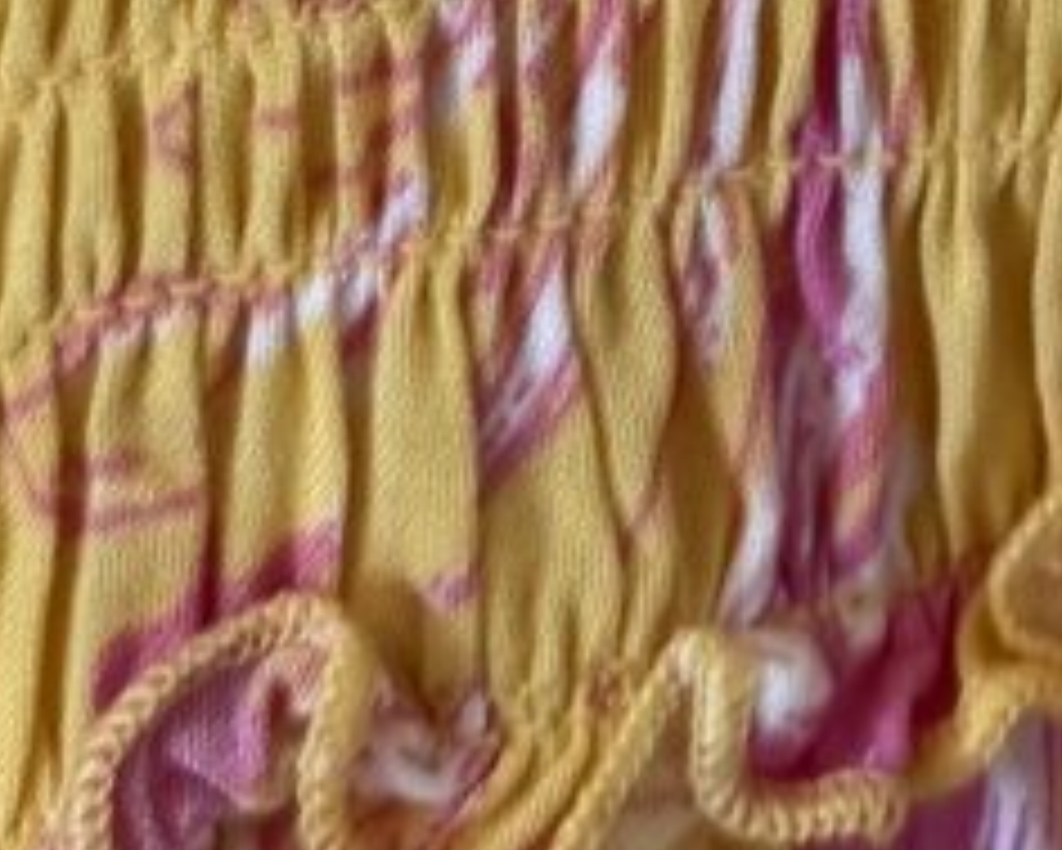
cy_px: -2388
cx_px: 1494
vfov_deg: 6.4
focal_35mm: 203
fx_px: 6383
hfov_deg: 9.3
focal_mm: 6.76
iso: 200
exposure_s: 1/60
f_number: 1.78
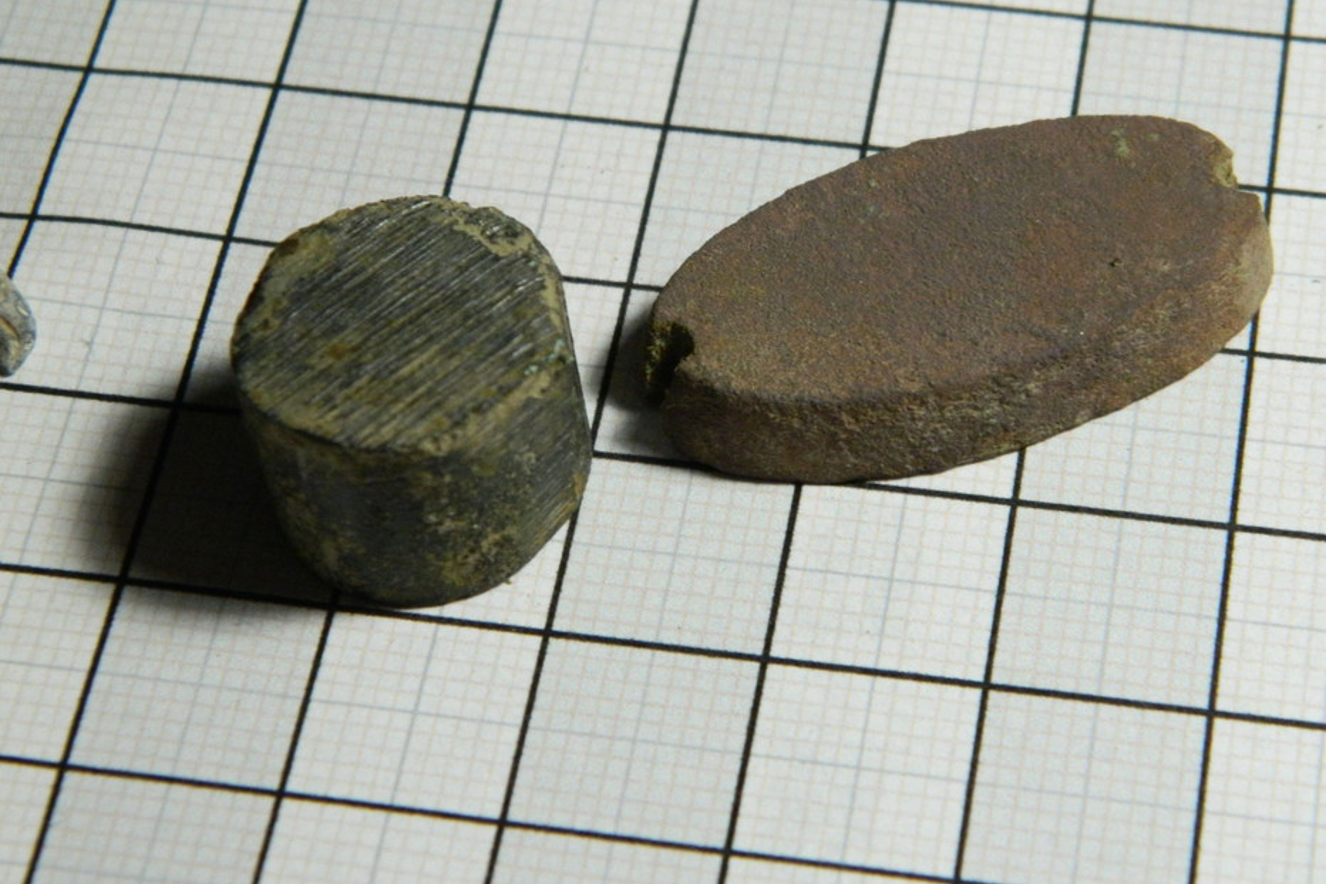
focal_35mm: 100
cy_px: 362
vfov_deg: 13.7
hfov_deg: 20.4
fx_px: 3682
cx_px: 748
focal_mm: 15.1
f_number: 4.2
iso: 400
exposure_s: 1/50
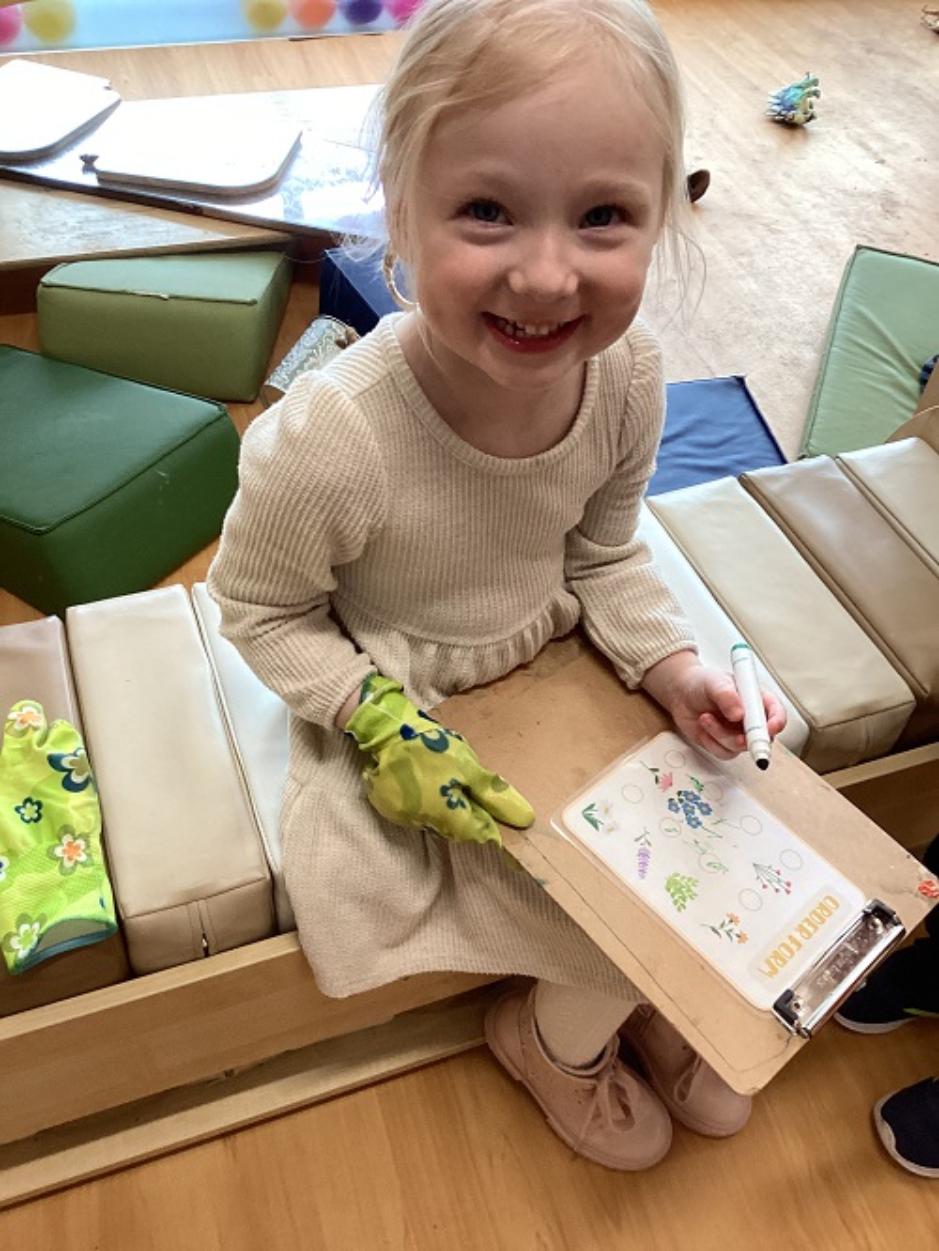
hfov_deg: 45.5
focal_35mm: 31
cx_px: 470
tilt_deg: -46.2
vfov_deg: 58.3
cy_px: 626
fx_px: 1120
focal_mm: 3.3
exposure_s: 1/50
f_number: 2.4
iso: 100
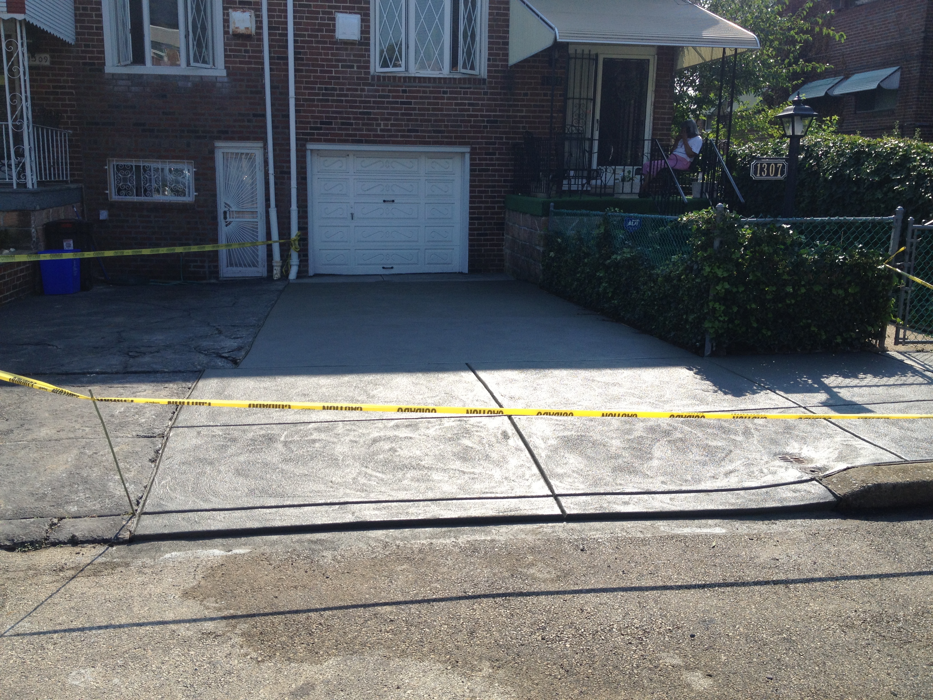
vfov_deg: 40.7
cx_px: 466
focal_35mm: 35
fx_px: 943
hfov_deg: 52.6
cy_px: 350
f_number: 2.4
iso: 50
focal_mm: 4.28
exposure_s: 1/1227
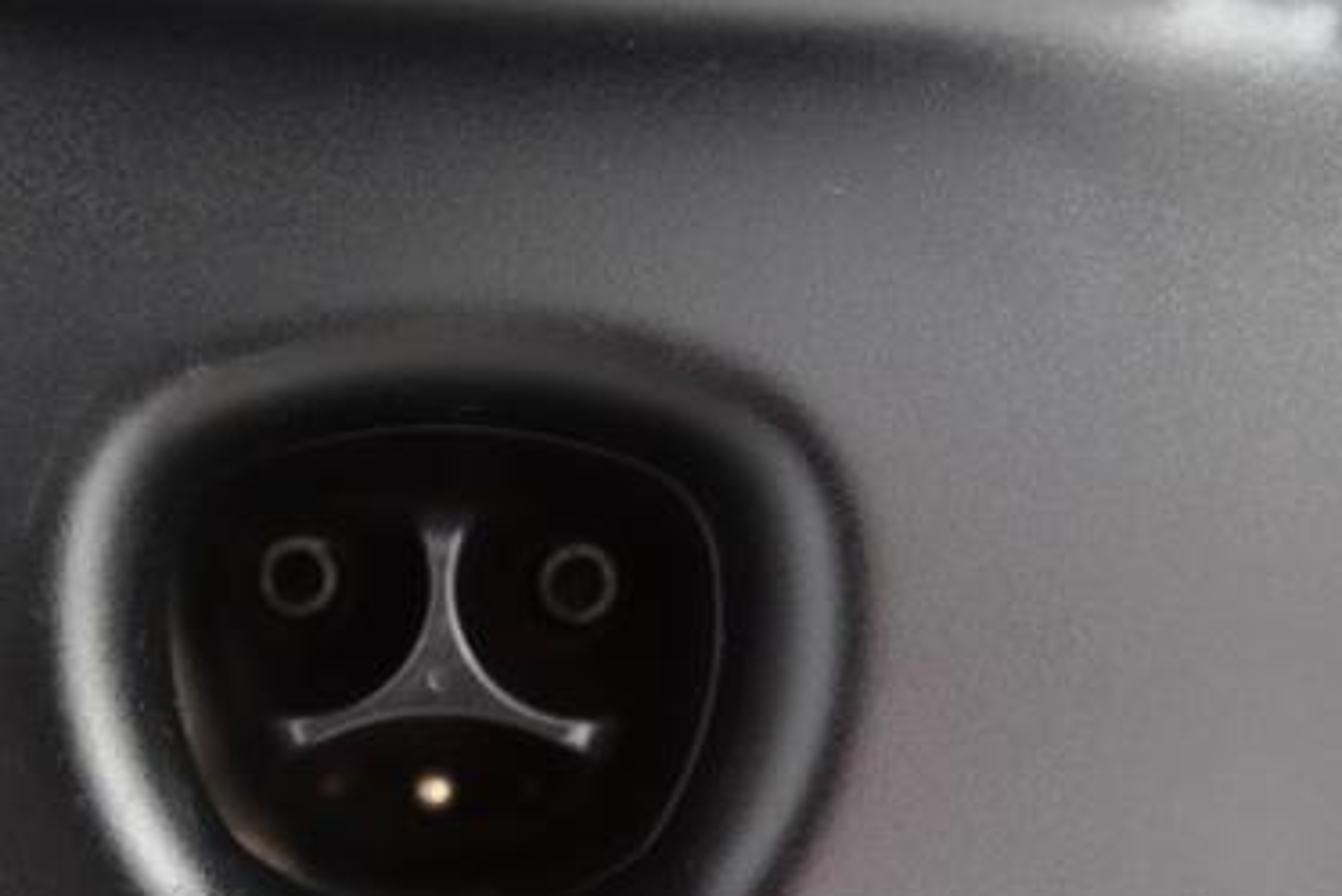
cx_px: 374
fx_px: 1790
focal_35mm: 48
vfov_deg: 27.7
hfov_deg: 40.2
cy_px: 676
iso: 6400
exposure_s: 1/160
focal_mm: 28
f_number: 2.8
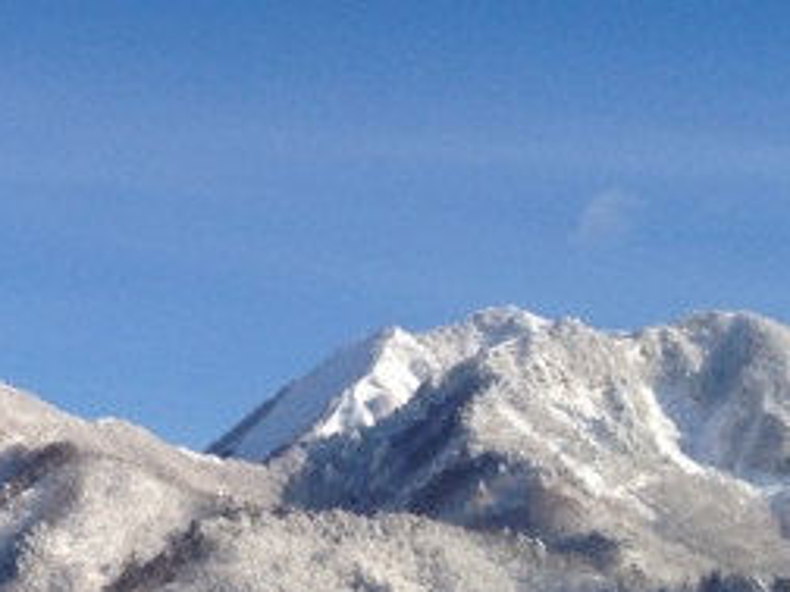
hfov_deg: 17.1
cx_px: -85
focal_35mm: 111
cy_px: 163
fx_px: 2533
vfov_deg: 13.3
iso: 64
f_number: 2.4
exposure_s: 1/2404
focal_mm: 4.28
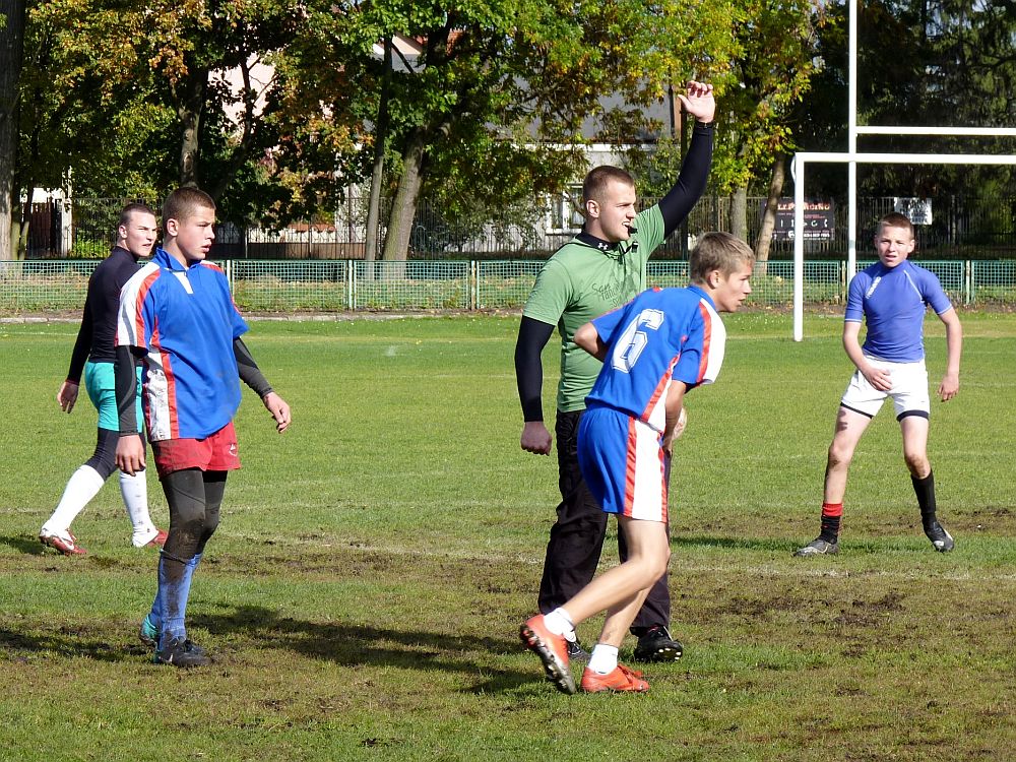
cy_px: 381
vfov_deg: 7.7
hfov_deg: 10.3
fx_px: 5635
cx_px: 508
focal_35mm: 192
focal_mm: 34.2
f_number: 5.6
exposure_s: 1/250
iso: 80
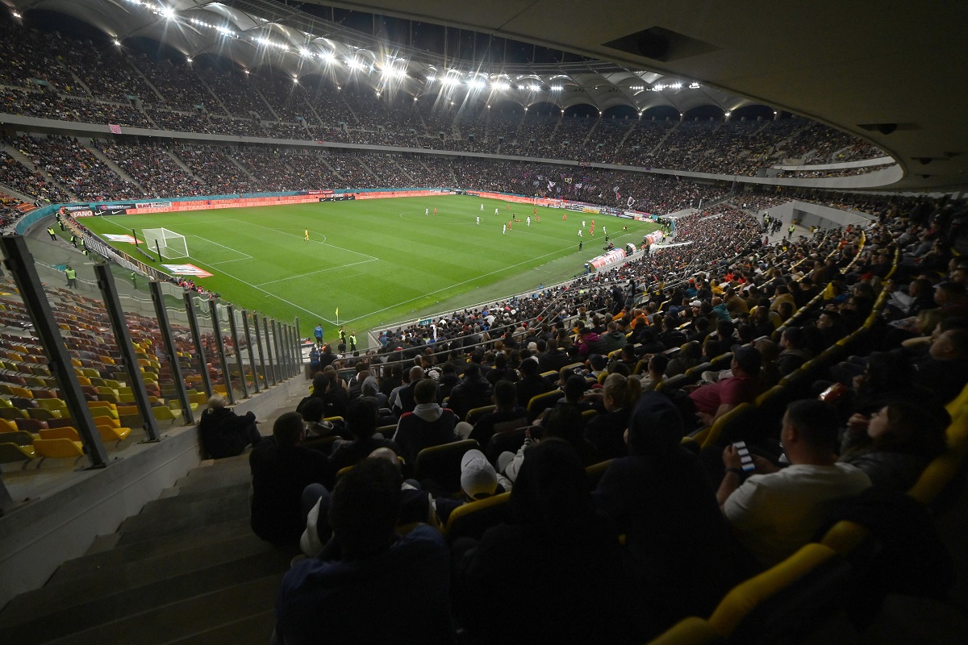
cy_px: 322
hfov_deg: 104.3
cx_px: 484
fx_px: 376
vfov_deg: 81.2
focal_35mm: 14
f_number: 5.6
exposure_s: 1/800
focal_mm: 14
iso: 3200
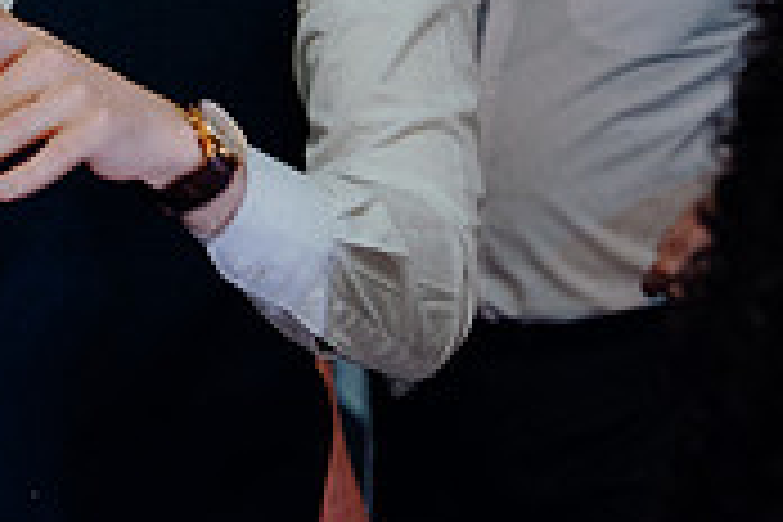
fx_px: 4132
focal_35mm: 190
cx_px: 36
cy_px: -92
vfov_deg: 7.2
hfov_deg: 10.7
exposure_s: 1/160
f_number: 3.5
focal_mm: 57
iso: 2500
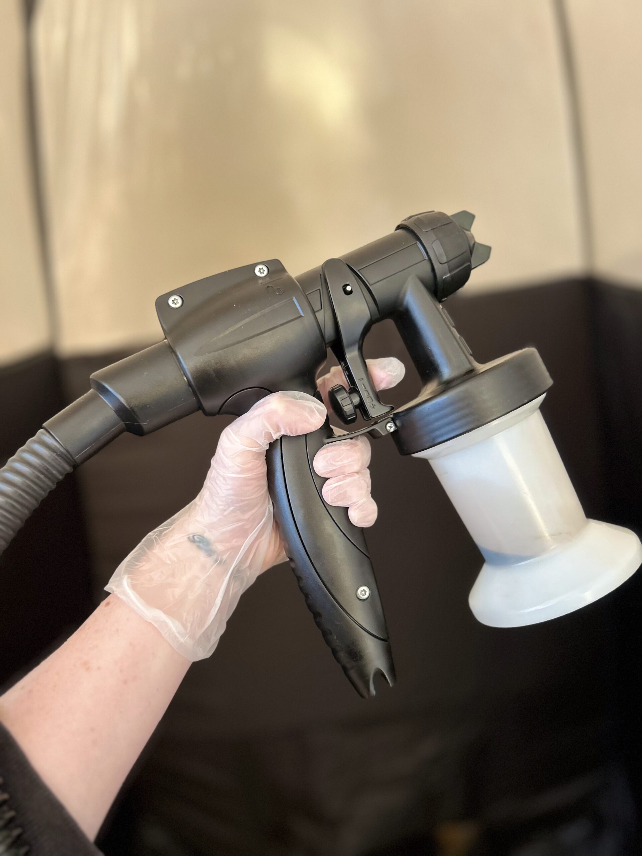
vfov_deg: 67.3
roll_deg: +5.5
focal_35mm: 26
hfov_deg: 53.1
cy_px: 428
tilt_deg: -13.8
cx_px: 321
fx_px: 643
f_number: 1.5
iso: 320
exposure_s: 1/60
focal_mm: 5.7
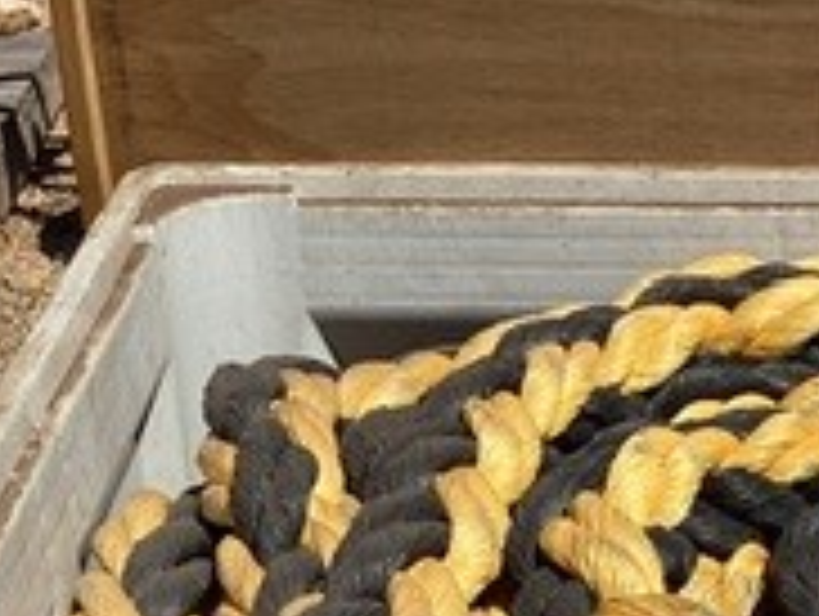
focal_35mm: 109
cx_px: 878
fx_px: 2582
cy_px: 931
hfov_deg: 17.5
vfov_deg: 12.9
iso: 25
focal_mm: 3.3
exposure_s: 1/2262
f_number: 2.4
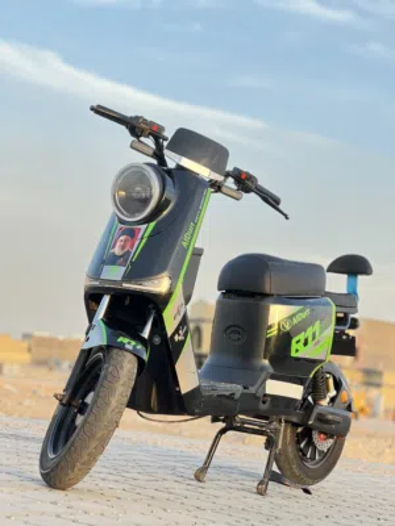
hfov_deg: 19.1
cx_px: 198
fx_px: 1172
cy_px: 263
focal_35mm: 77
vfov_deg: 25.3
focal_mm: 9
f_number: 2.8
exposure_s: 1/121
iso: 100
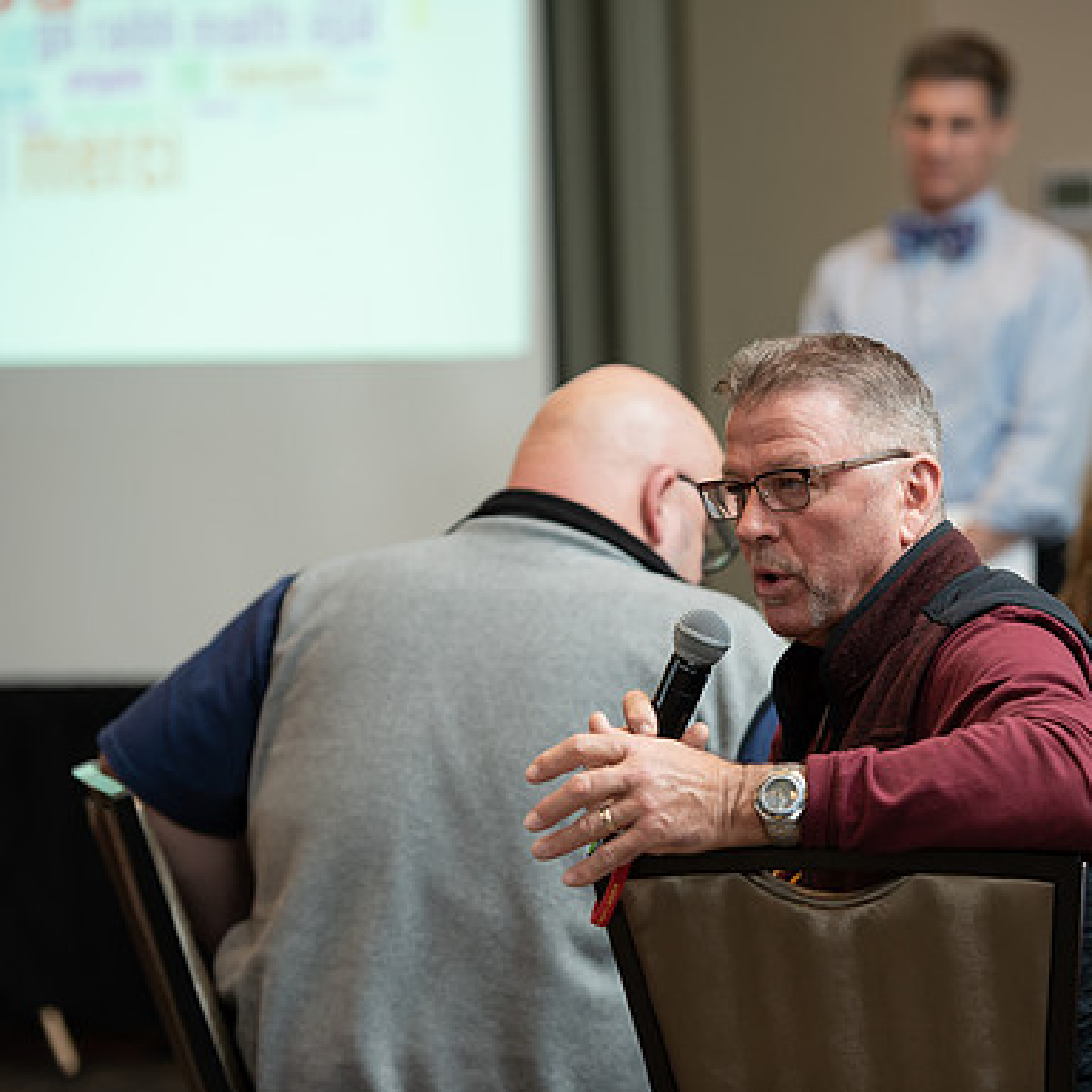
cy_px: 547
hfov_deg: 10.5
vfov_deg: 10.5
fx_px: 5960
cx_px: 756
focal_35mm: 167
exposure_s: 1/160
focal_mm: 130
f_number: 3.2
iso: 800
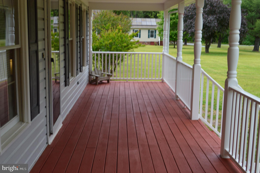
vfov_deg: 29.8
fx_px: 325
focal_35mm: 45
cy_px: 86
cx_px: 130
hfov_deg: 43.6
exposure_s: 1/200
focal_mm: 30
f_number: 10
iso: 400
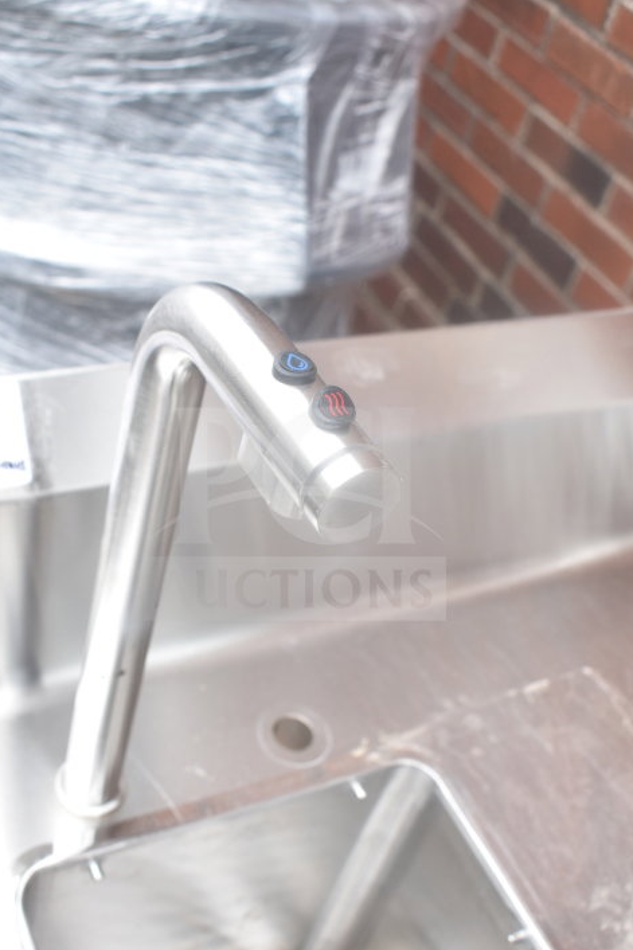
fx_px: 1178
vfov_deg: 43.9
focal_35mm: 45
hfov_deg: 30.1
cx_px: 294
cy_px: 514
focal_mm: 23
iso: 200
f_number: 5
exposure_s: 1/100
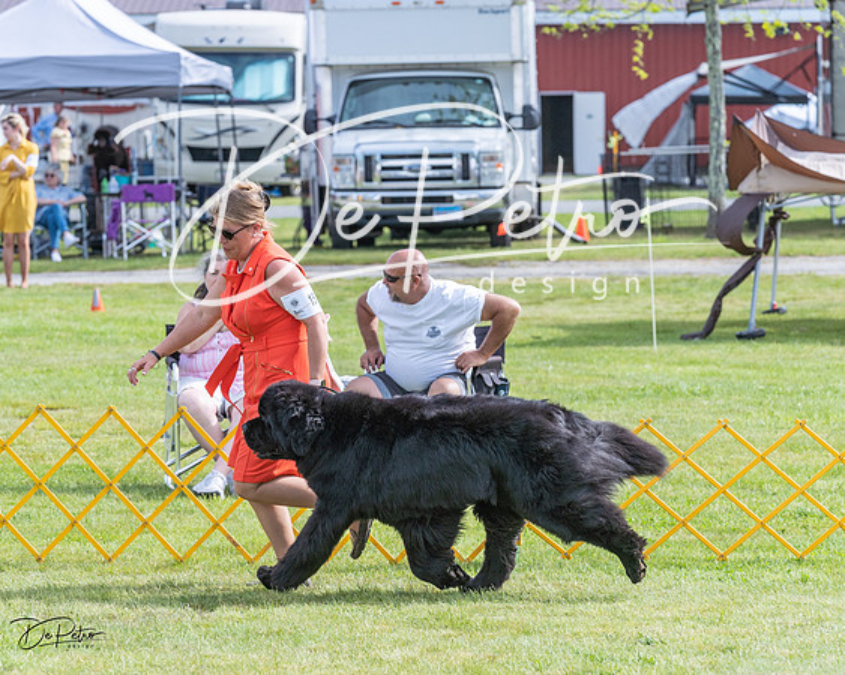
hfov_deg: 11.5
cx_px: 395
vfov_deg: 9.2
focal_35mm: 168
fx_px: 4188
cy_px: 343
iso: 400
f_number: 5.6
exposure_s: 1/1250
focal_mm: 138
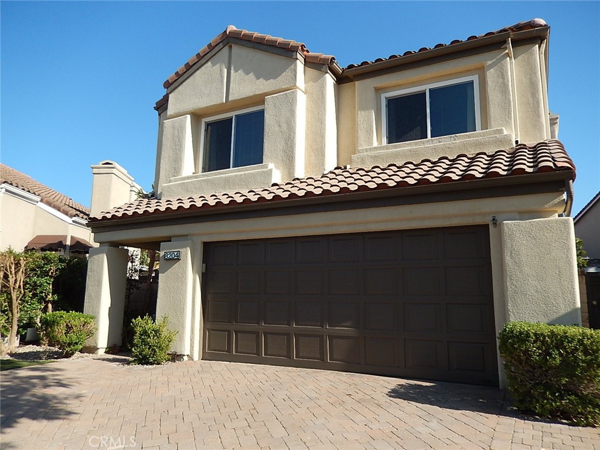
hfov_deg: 69.4
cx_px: 300
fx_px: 433
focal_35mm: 25
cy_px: 225
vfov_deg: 54.9
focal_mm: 4.5
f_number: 3.4
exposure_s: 1/1250
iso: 125
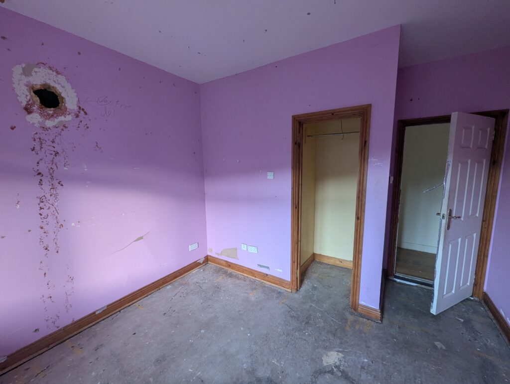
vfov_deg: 90.1
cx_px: 255
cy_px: 192
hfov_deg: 106.1
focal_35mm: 13
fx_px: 192
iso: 306
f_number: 2.2
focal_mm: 1.95
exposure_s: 1/38.9
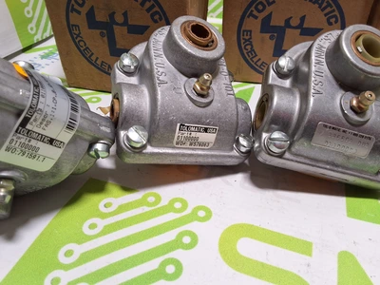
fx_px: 307
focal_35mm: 28
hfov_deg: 63.4
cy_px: 142
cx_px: 190
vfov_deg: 49.7
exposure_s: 1/100
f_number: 1.9
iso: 40
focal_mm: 2.91
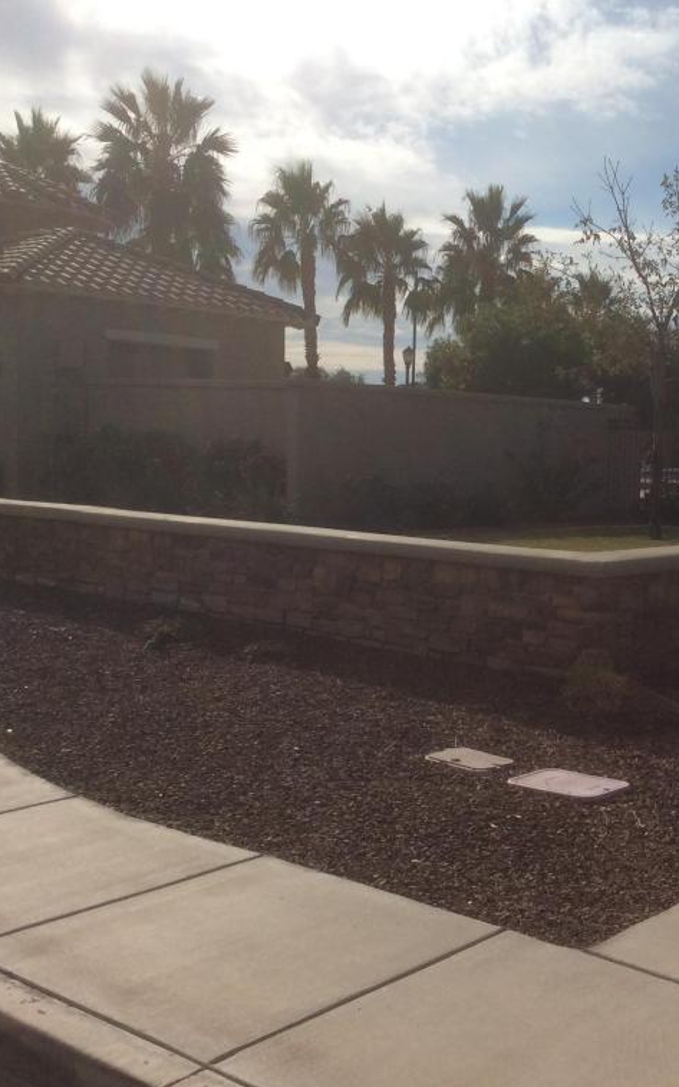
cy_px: 549
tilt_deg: -9.0
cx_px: 594
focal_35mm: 46
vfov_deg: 43.5
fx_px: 1362
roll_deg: -3.0
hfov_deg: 27.1
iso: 32
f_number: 2.4
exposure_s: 1/4098
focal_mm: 3.3
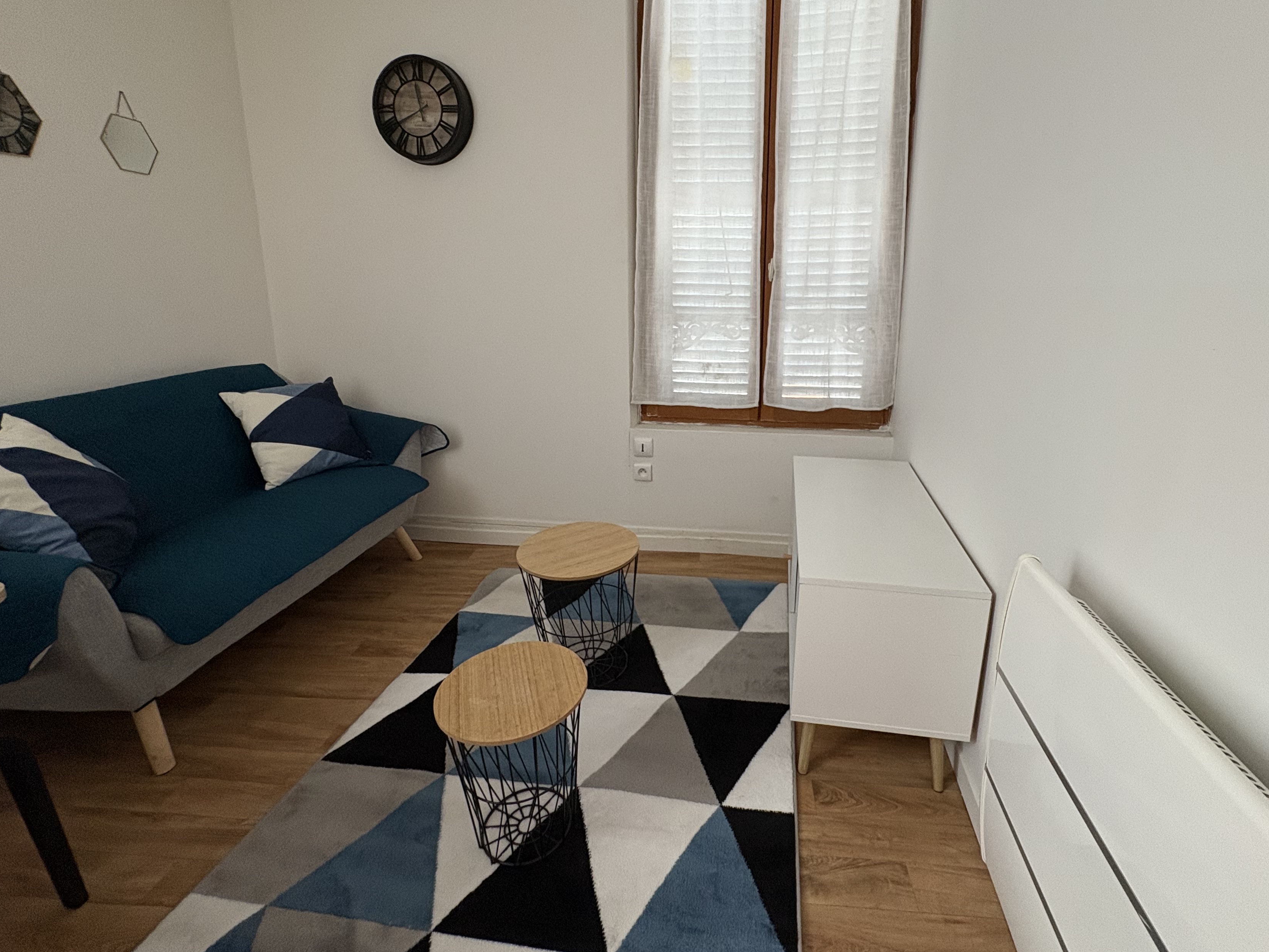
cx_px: 688
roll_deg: +1.0
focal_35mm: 17
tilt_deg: -12.0
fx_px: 623
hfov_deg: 90.8
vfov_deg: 74.5
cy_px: 425
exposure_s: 1/50
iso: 320
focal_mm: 2.22
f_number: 2.2
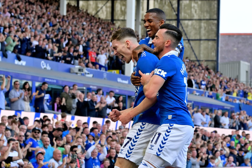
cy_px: 84
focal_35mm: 92
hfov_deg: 22.1
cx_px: 126
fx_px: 644
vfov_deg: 14.9
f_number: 5.6
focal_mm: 92
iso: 400
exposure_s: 1/800
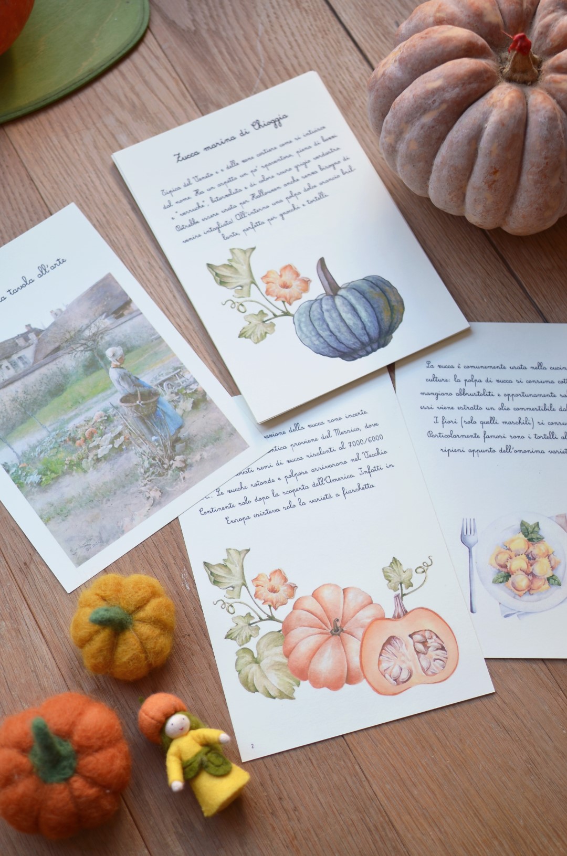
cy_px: 428
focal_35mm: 52
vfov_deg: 37.9
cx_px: 284
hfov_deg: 25.6
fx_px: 1246
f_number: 2.5
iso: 100
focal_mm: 35
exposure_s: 1/100
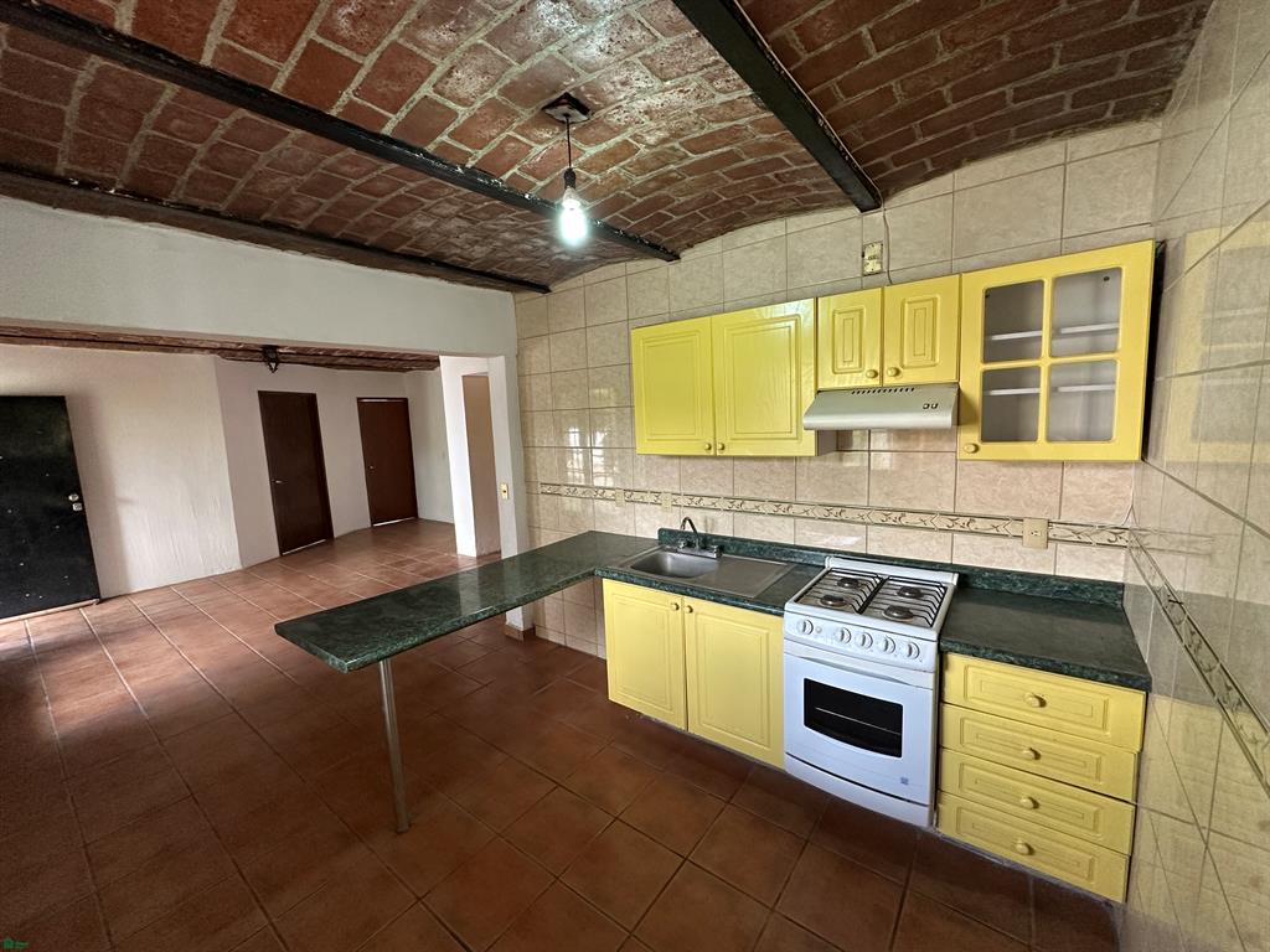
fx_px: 514
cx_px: 635
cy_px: 476
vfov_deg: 85.7
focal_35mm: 14
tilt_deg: -6.0
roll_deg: +2.6
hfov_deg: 102.1
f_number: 2.2
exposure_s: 1/60
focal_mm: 2.22
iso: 320
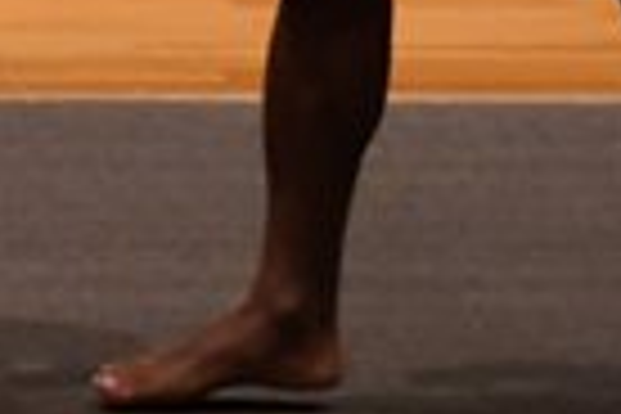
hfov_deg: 1.7
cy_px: -418
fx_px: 21009
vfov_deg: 1.1
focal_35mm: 1218
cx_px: -353
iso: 4000
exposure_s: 1/400
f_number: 5.6
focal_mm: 145
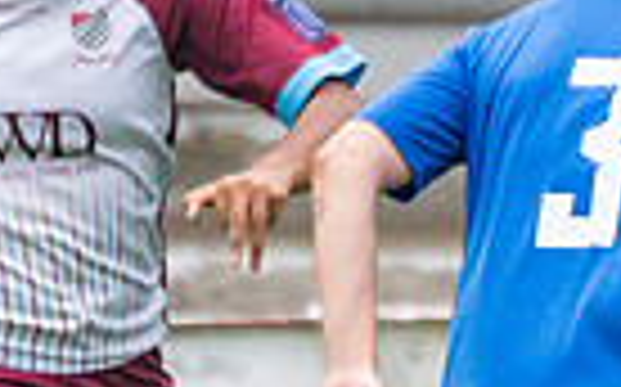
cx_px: 409
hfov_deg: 0.5
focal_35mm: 3884
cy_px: 613
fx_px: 65680
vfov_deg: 0.3
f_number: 4
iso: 450
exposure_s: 1/1000
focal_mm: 300
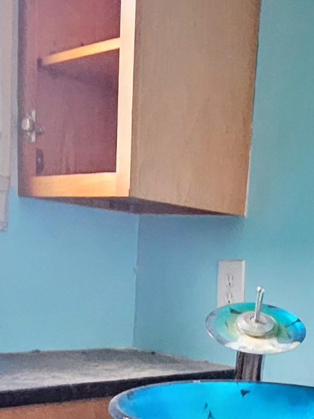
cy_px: 392
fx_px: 605
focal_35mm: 50
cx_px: 315
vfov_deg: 35.5
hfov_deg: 27.4
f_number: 2.2
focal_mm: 1.74
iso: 500
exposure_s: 1/30
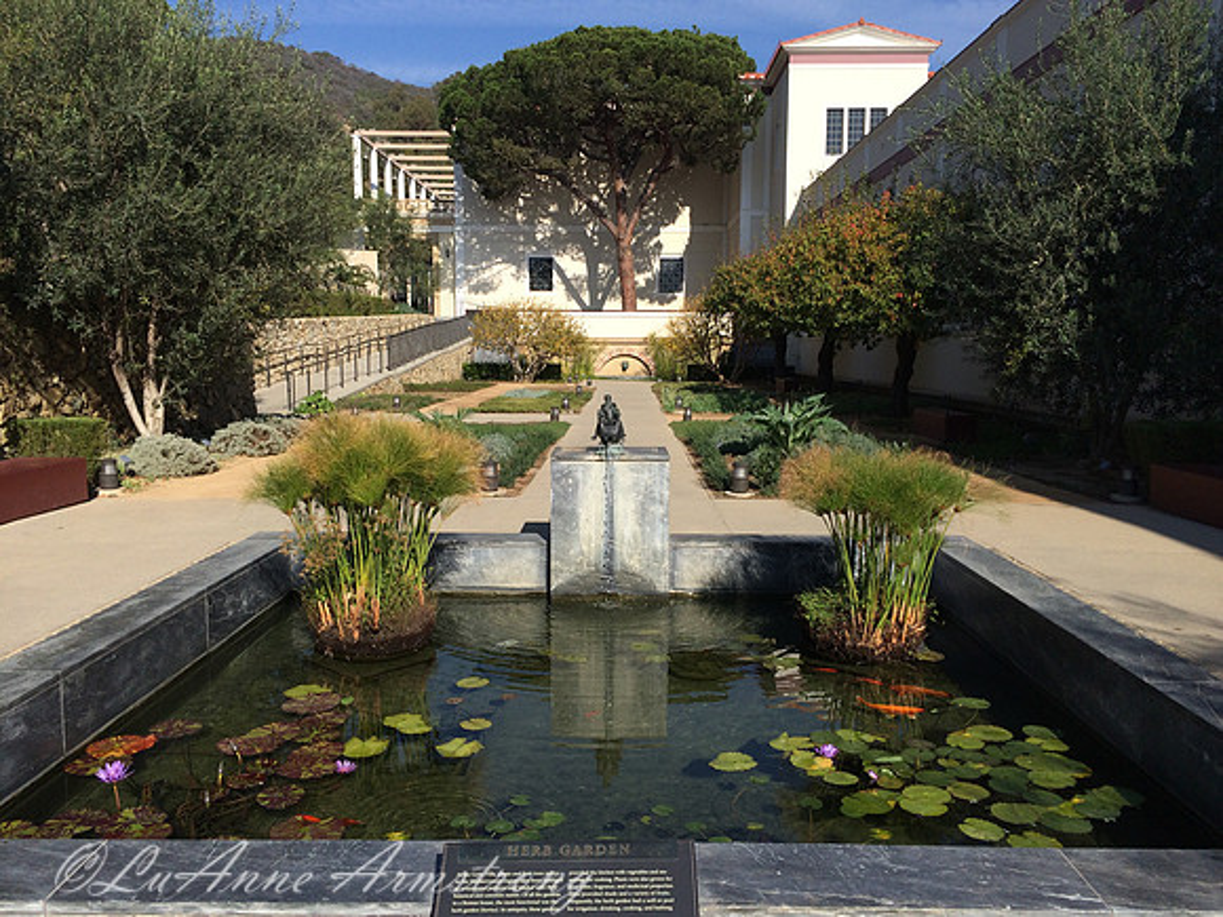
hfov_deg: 61.7
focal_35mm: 29
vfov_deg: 48.2
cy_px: 458
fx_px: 1025
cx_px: 612
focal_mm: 4.15
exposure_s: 1/2933
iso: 32
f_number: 2.2
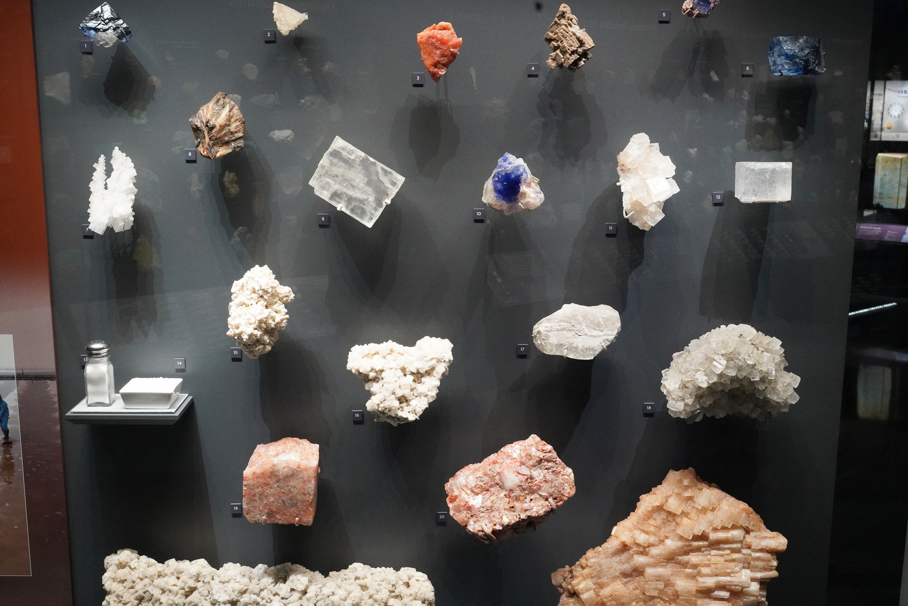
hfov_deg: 48.5
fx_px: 1009
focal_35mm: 40
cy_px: 303
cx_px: 454
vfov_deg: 33.4
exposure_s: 1/80
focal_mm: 40
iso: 10000
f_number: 13
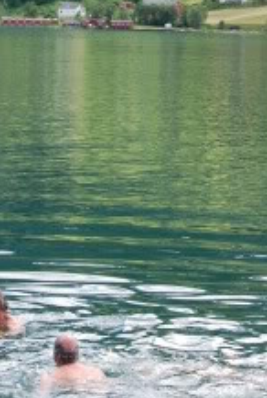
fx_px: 1524
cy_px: 54
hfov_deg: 10.0
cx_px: 105
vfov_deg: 14.7
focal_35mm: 138
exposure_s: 1/125
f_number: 5.6
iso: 100
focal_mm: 25
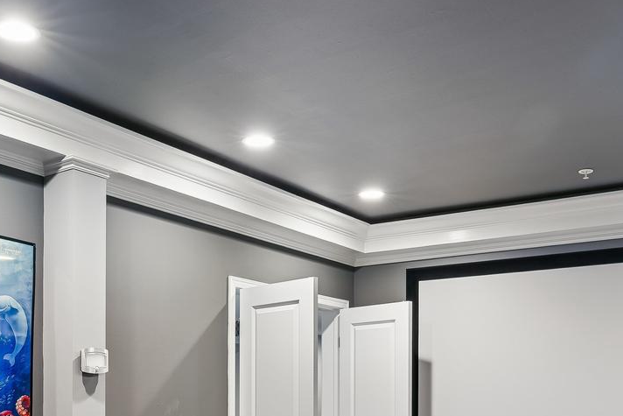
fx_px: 796
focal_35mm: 46
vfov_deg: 27.7
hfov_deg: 42.6
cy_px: 410
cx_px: 268
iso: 100
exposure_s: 10
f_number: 8
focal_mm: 16
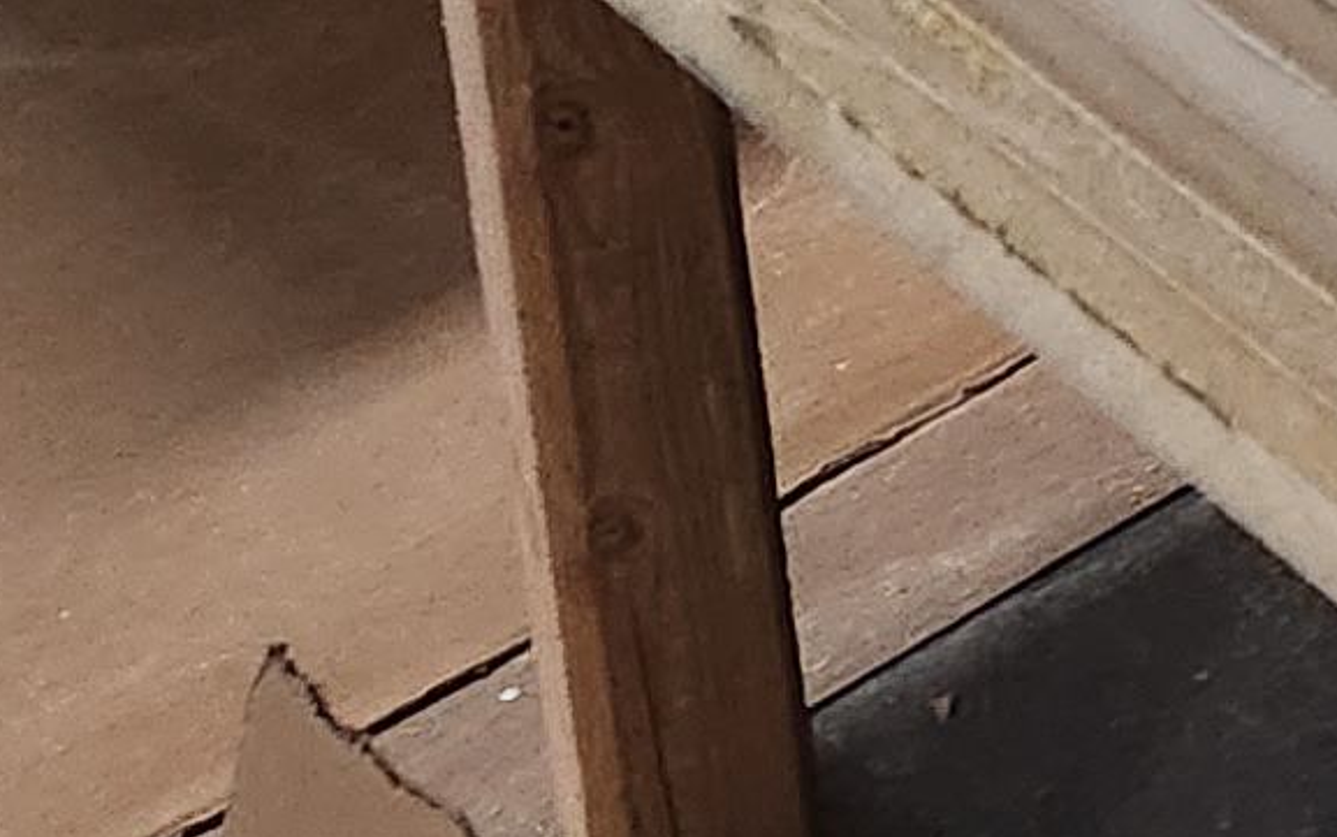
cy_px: -2203
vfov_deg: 6.6
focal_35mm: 169
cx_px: 3320
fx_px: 6160
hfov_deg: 10.5
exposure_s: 1/120
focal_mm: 5.4
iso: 320
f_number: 1.8
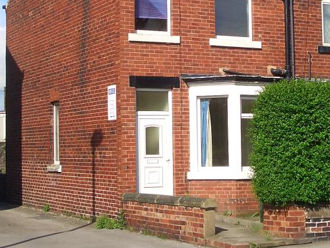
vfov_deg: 17.5
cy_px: 71
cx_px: 194
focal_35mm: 84
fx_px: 801
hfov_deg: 23.3
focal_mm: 6.8
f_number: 4.6
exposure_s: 1/400
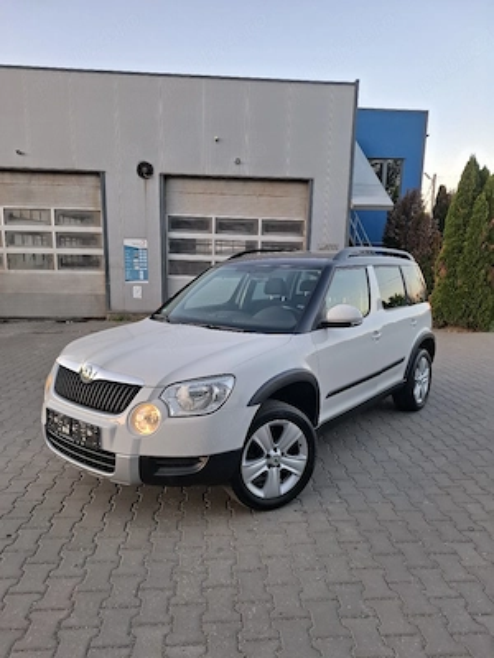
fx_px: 438
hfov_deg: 58.9
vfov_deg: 73.9
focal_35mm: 23
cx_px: 247
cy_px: 329
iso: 50
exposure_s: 1/127
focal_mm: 5.54
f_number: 1.8
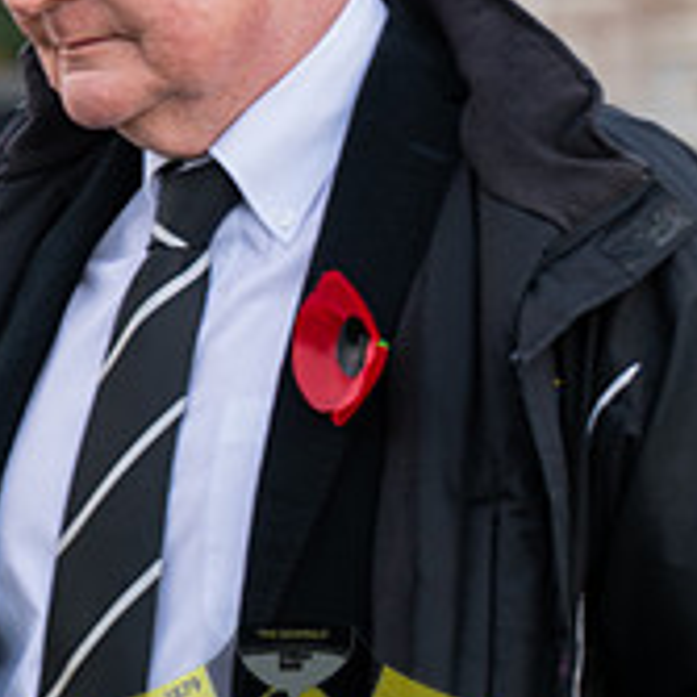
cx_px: -713
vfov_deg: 4.4
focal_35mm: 394
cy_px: 494
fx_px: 8975
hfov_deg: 4.4
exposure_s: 1/250
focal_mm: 103
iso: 400
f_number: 5
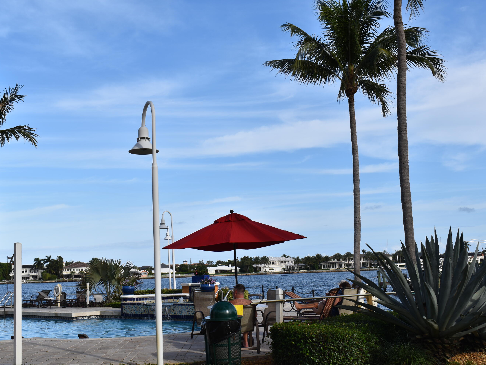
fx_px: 688
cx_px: 232
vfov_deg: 29.7
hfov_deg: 38.9
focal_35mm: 49
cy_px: 183
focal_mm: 30
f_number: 9
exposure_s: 1/320
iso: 100
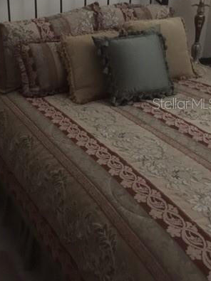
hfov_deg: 30.3
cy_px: 103
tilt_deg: -21.5
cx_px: 48
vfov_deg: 40.1
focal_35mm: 47
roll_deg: +0.6
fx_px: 382
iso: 250
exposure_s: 1/4
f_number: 2.2
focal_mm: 4.15
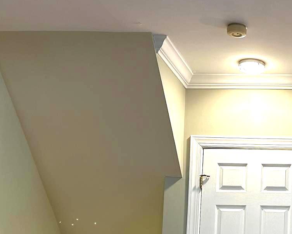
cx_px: 323
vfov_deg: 21.8
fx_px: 597
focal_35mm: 69
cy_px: 203
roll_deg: -1.0
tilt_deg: +7.3
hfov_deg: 25.5
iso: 100
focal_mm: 5.7
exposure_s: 1/120
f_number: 1.5
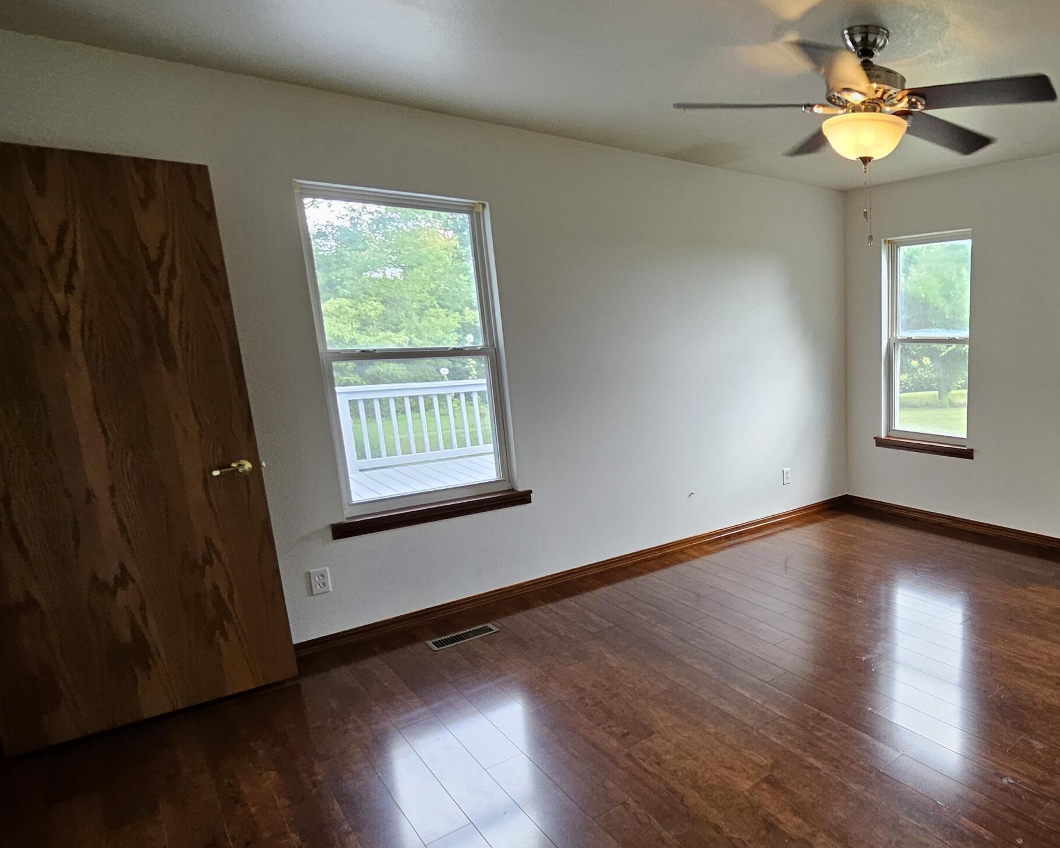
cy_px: 464
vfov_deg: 65.4
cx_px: 853
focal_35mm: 21
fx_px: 659
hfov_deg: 69.8
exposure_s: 1/60
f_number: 2.2
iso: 80
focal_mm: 1.74
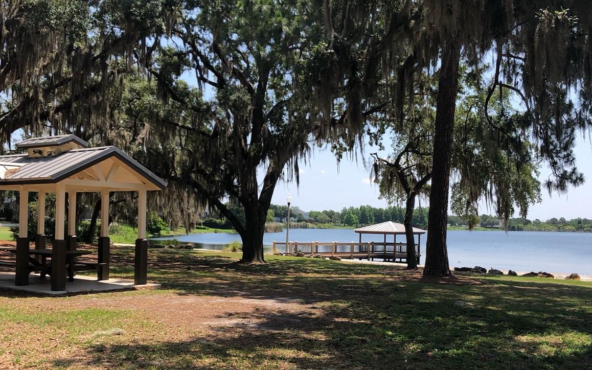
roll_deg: -2.1
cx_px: 320
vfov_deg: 31.2
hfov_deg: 48.2
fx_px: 662
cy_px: 217
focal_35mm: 41
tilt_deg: +2.2
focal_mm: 3.99
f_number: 1.8
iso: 20
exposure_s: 1/1215
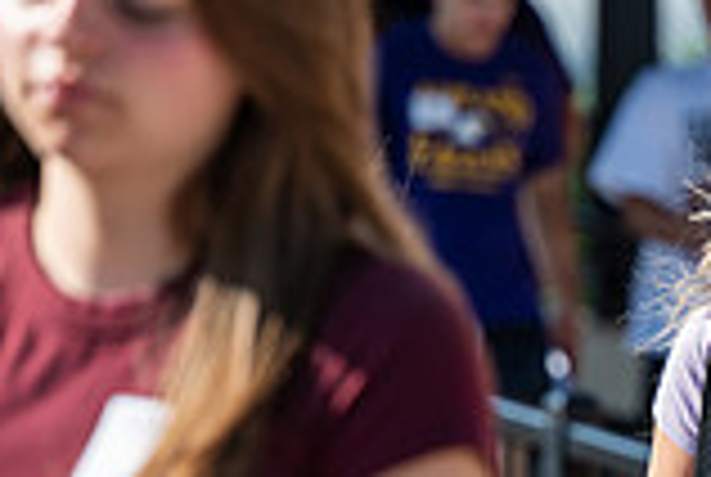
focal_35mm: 440
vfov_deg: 3.1
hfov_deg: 4.6
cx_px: 1238
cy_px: 533
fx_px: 8706
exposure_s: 1/640
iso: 80
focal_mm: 120
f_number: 3.5
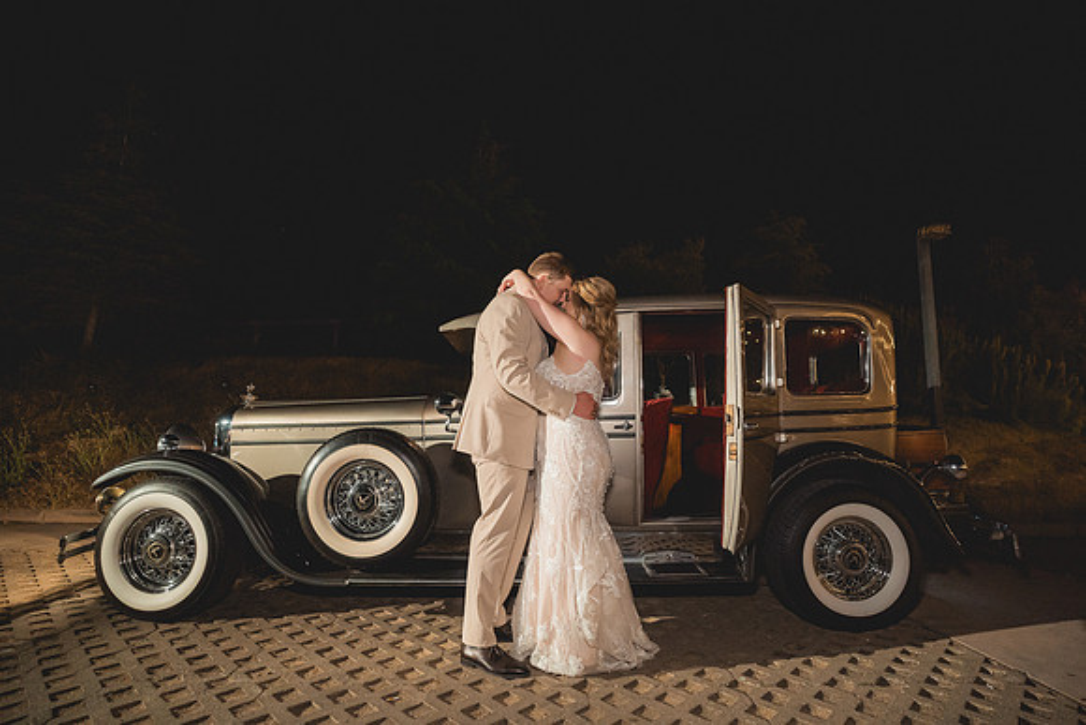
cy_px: 362
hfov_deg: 90.0
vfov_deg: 67.4
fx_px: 543
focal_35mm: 18
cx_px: 543
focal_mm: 18
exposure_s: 1/125
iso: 3200
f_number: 2.8
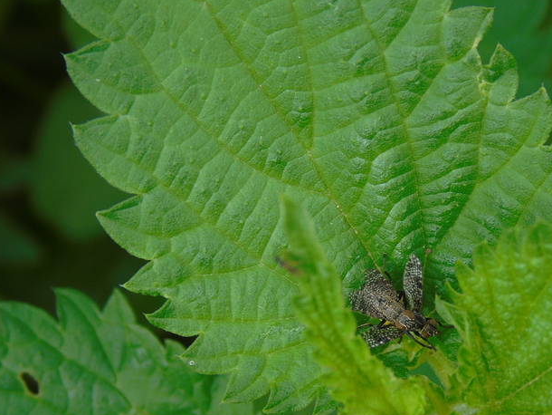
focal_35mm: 151
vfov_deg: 9.8
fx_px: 2409
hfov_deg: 13.0
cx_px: 381
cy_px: 281
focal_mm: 19
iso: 80
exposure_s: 1/40
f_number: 4.4
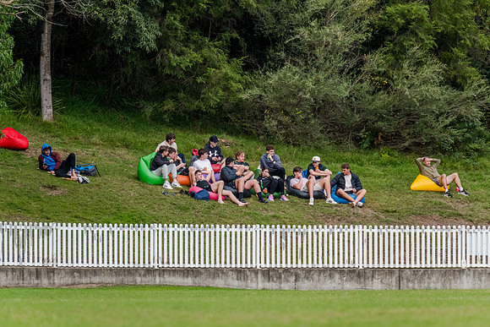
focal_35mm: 420
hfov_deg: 4.9
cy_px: 164
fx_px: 5721
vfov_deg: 3.3
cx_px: 245
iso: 800
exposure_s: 1/1600
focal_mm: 420
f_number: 4.5
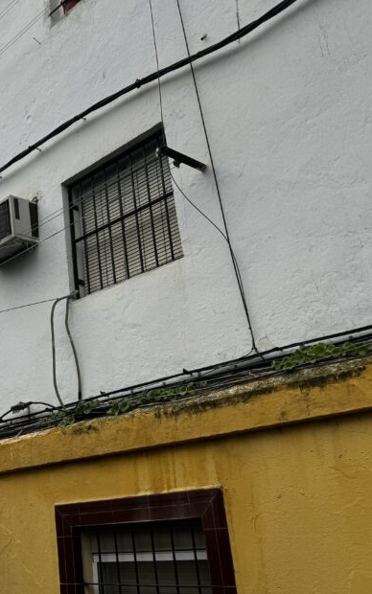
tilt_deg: +21.5
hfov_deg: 27.8
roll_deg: +1.0
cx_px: -40
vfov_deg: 47.2
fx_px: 681
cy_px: 295
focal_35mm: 42
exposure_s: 1/2105
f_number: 1.78
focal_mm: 6.76
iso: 80
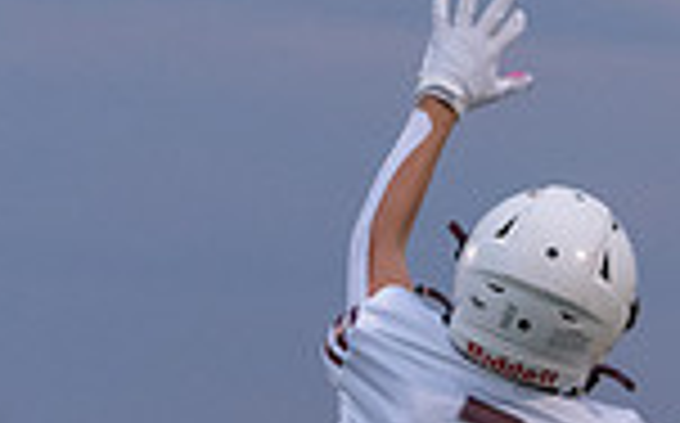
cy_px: 814
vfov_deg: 1.5
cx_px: 452
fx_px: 16512
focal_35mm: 892
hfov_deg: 2.4
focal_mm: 190
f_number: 5.6
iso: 3200
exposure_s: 1/1000
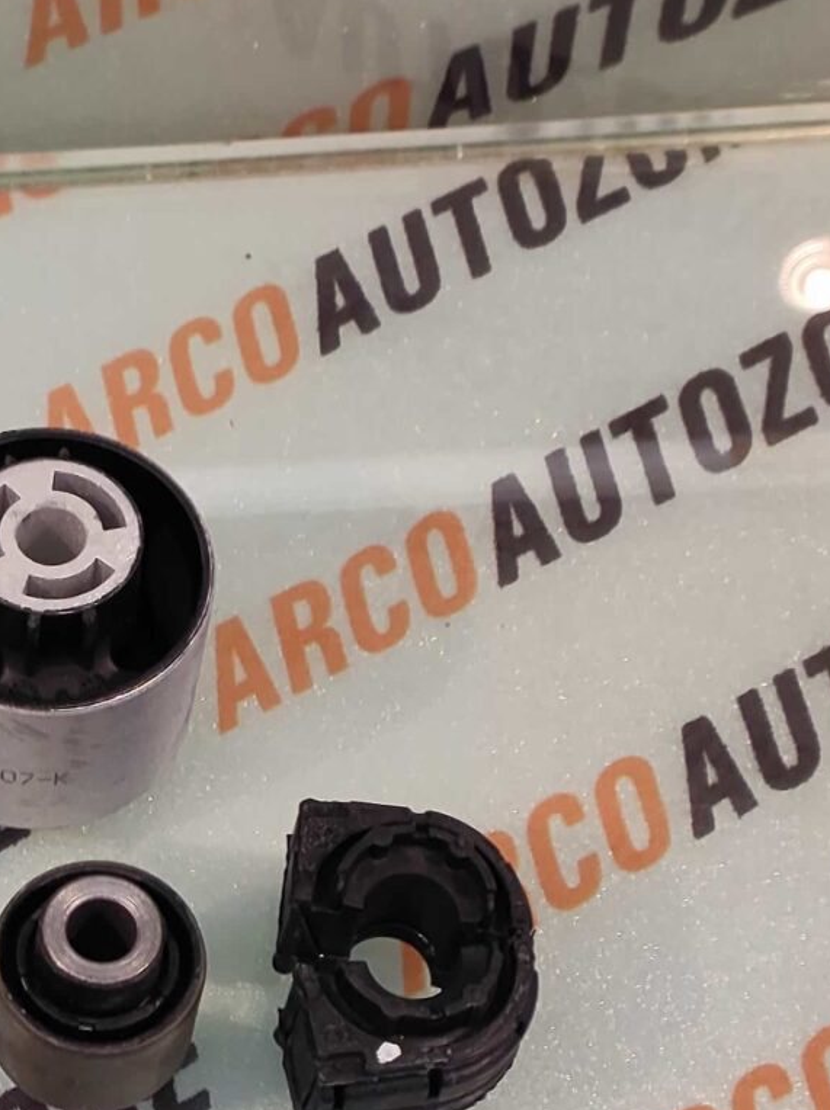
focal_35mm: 57
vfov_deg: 31.9
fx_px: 1826
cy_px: 1034
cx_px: -204
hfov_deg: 23.1
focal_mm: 4.74
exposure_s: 1/33
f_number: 1.79
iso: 105
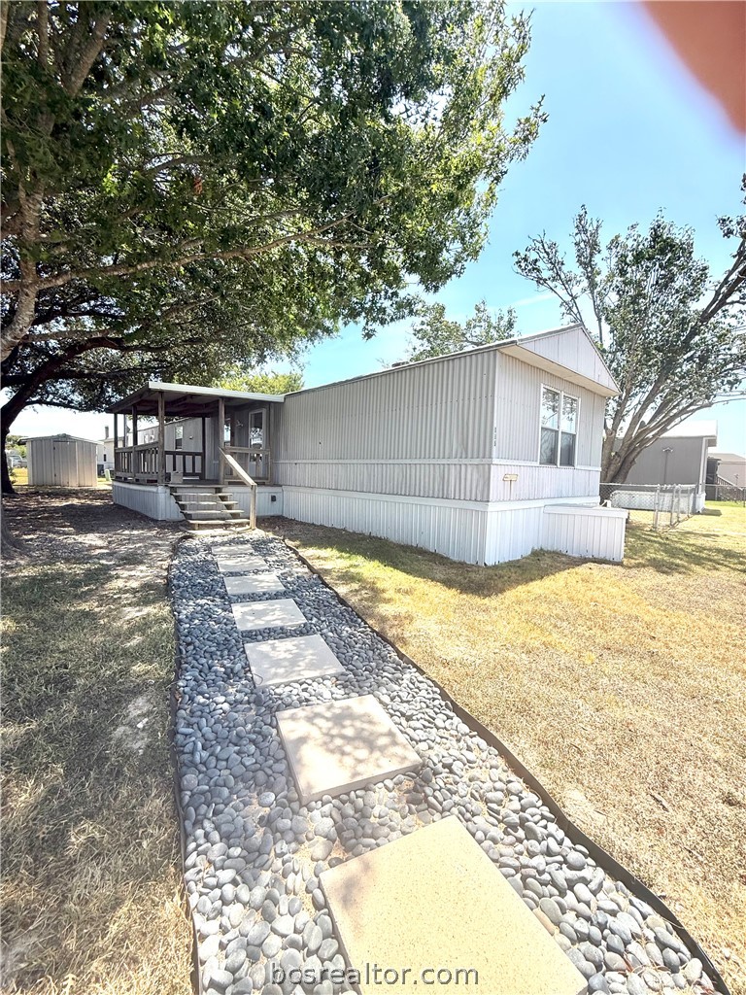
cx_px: 373
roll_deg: -2.5
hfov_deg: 85.7
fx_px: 402
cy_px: 498
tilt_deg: -2.6
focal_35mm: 14
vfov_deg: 102.1
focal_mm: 2.22
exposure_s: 1/1145
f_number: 2.2
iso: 50
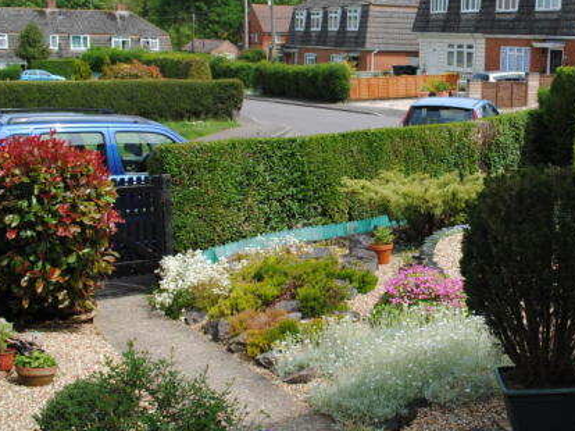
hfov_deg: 37.2
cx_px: 435
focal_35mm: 50
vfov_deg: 29.0
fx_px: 830
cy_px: 168
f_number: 7.1
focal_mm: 22
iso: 100
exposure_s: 1/200
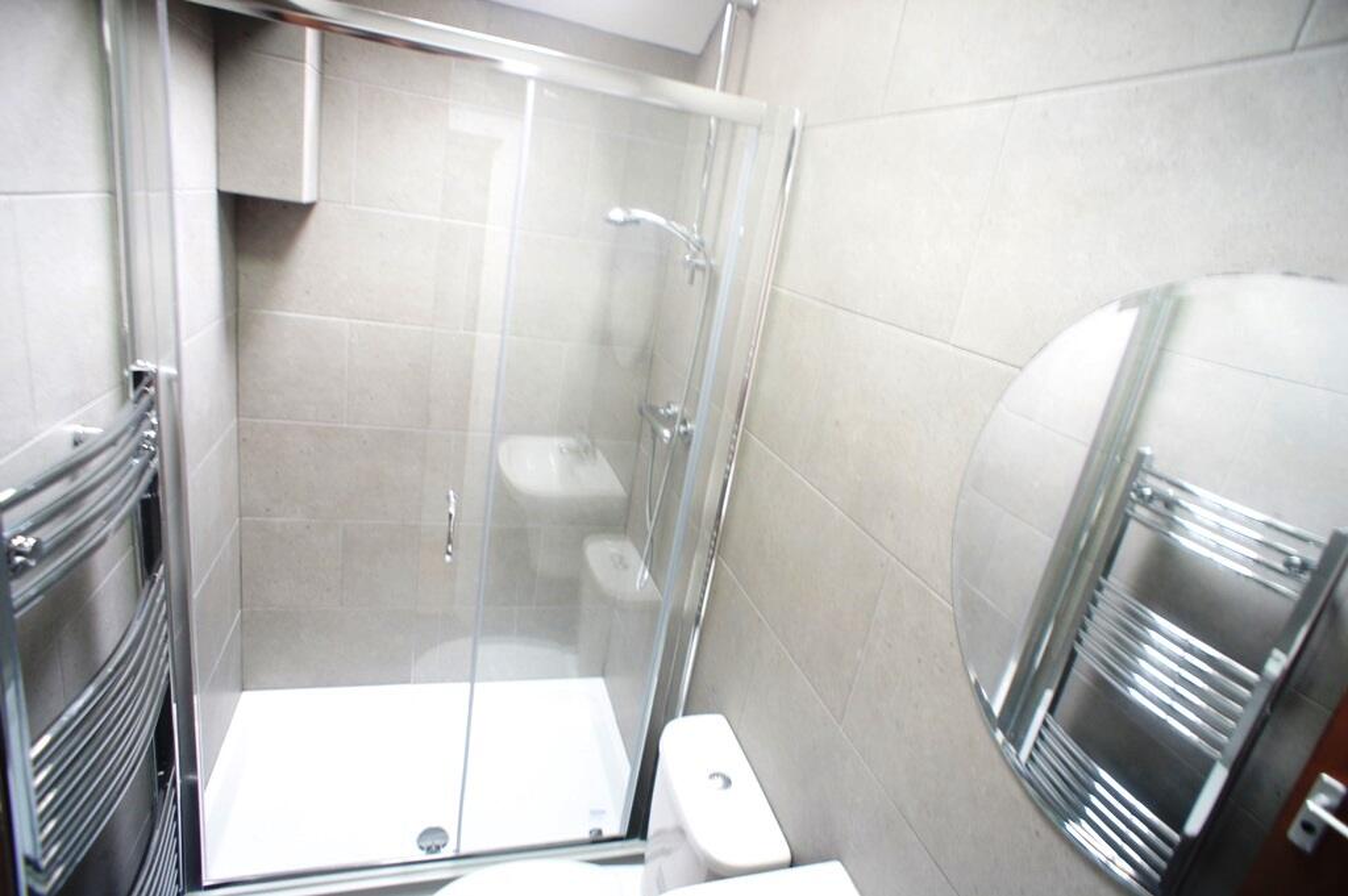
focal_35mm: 24
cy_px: 448
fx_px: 898
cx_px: 674
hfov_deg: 73.8
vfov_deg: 53.1
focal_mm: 16
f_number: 3.2
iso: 200
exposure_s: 1/40
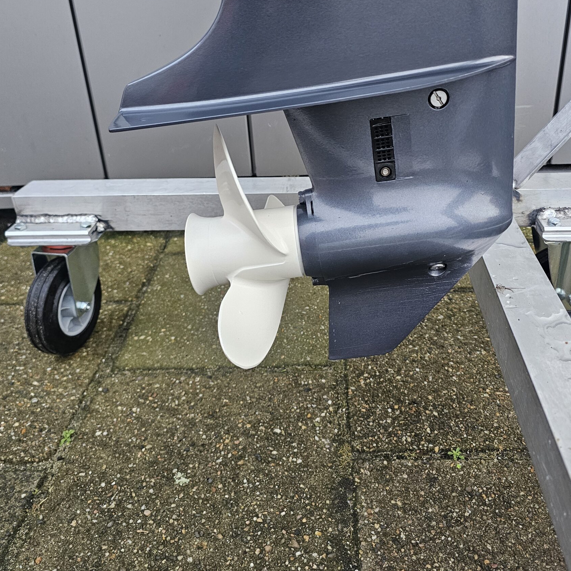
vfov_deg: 52.0
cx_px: 308
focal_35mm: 31
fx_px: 579
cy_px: 213
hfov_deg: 52.5
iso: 320
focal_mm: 6.3
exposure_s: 1/142
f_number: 1.7
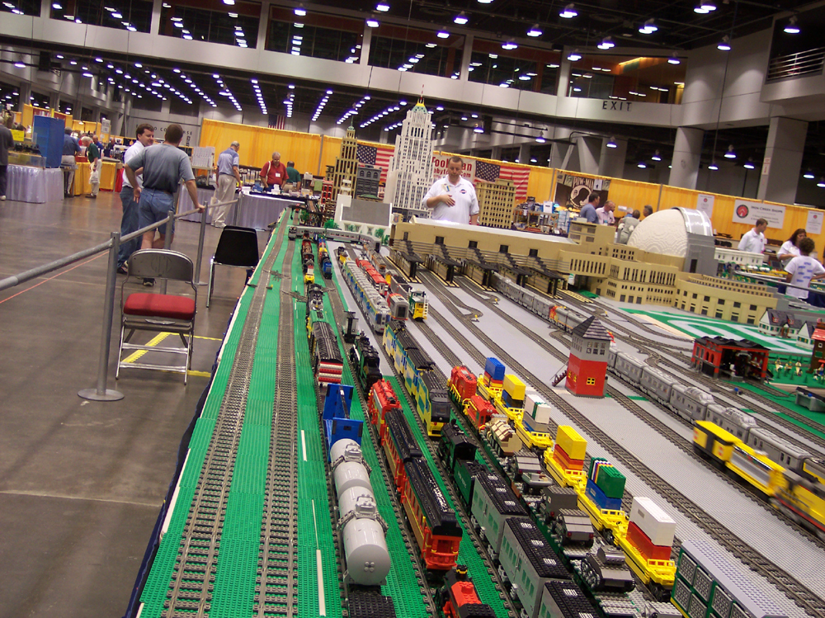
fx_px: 905
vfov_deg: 37.7
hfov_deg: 49.0
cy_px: 309
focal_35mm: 38
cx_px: 412
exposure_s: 1/30
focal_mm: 8
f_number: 2.8
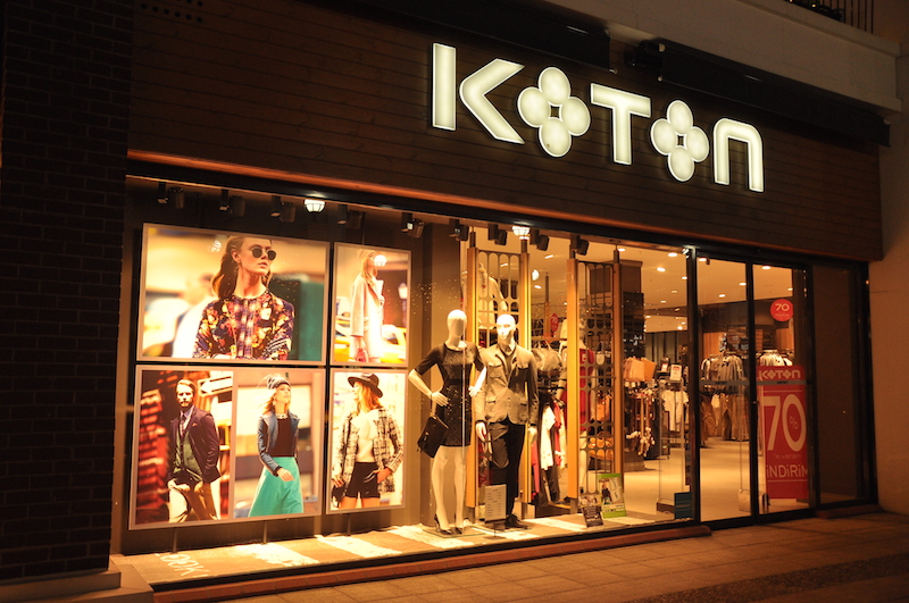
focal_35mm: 33
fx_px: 832
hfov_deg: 57.3
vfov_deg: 39.9
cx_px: 454
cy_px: 302
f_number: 4.5
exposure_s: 1/60
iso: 400
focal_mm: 22
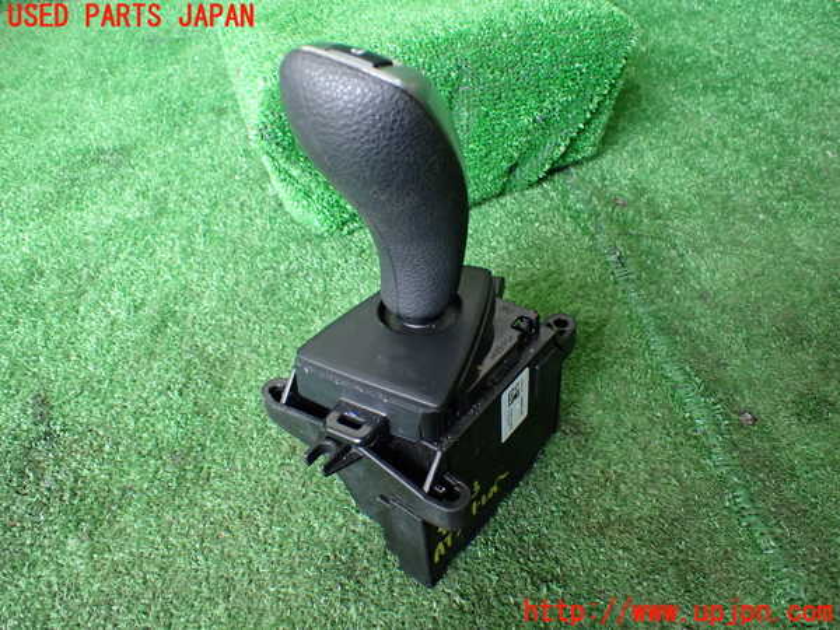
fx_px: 728
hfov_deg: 60.0
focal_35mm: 30
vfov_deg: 46.8
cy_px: 315
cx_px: 420
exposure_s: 1/125
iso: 400
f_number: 2.3
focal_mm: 5.4
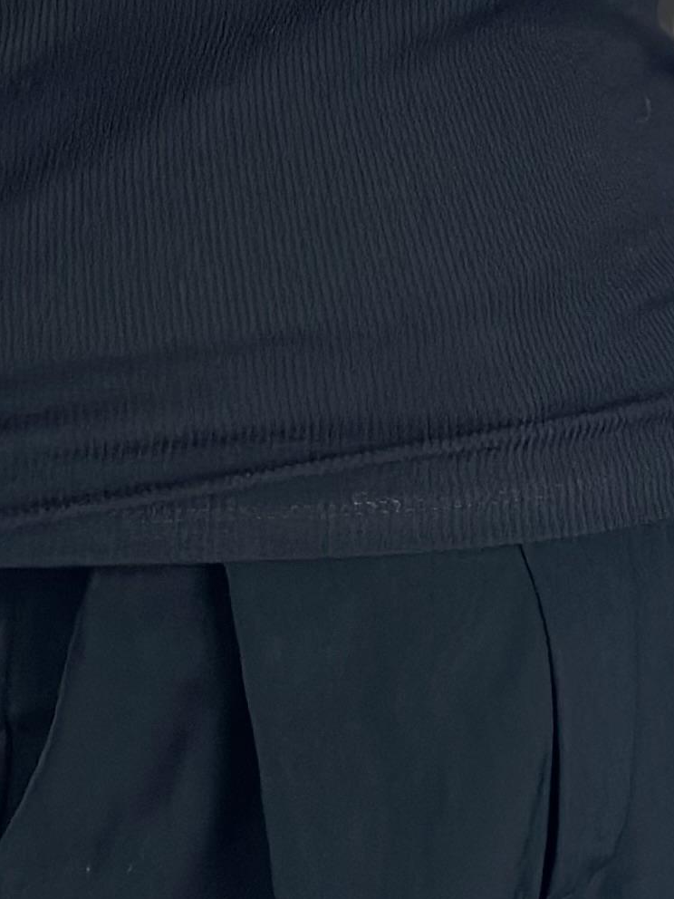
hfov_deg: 7.6
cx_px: 224
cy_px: -336
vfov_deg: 9.9
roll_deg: +6.4
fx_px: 5062
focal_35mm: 195
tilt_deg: -15.8
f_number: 1.78
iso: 125
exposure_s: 1/60
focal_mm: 6.86
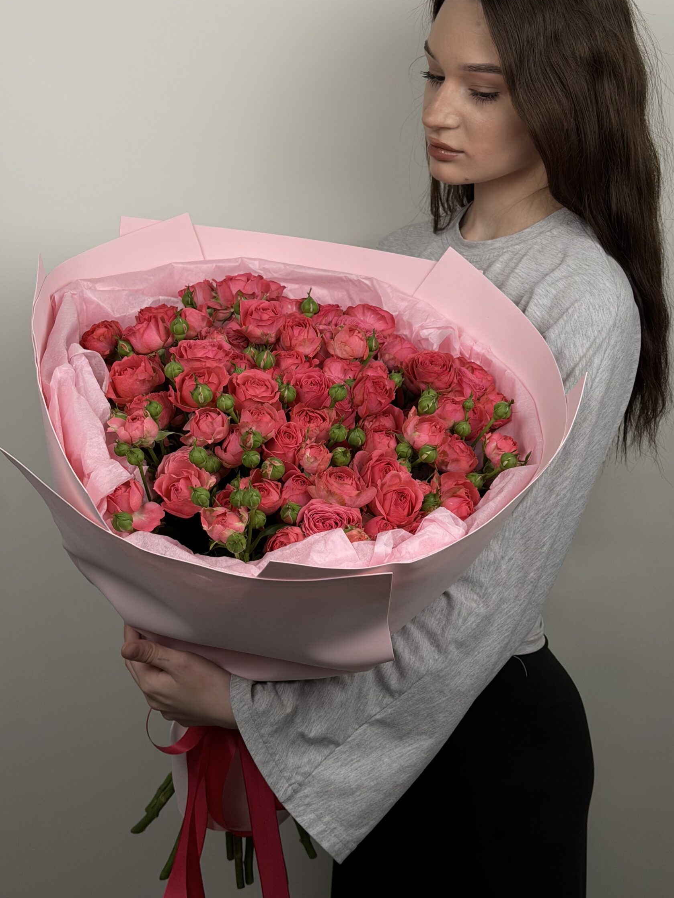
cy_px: 412
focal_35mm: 55
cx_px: 341
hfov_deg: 26.6
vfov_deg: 34.9
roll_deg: +0.5
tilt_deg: -11.6
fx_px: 1428
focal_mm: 6.76
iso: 64
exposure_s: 1/349
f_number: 1.78
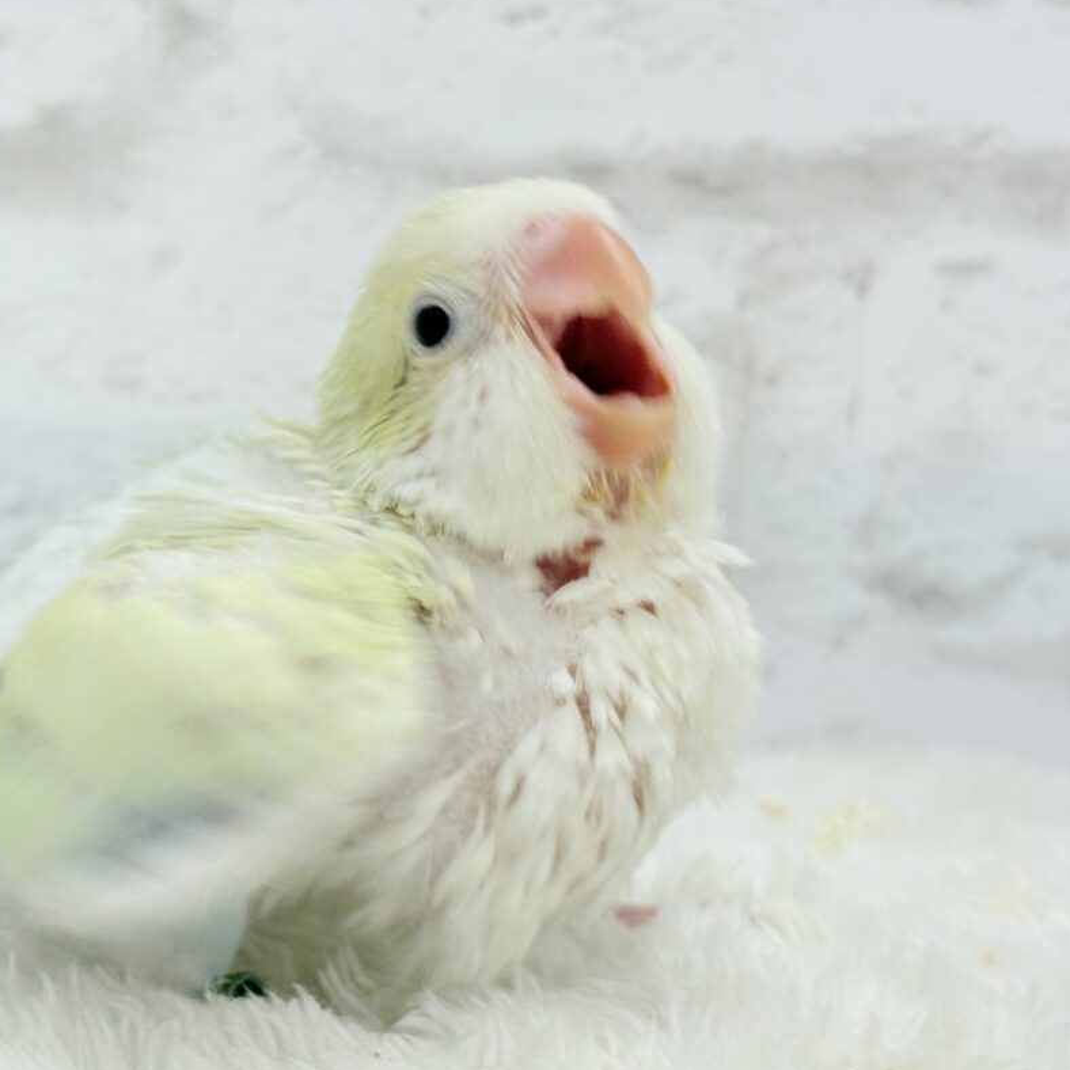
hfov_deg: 24.5
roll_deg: -1.4
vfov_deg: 24.6
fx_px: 2448
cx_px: 304
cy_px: 602
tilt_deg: -6.0
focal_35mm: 70
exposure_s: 1/100
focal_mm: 5.96
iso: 64
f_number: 1.6
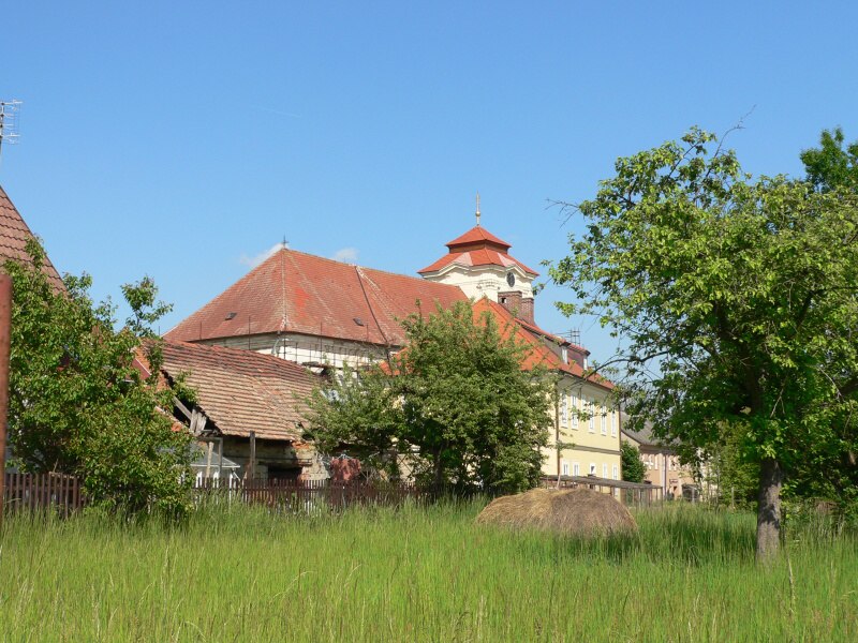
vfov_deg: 30.9
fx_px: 1165
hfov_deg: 40.4
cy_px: 322
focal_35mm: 47
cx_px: 429
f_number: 4.6
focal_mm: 7.9
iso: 80
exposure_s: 1/500
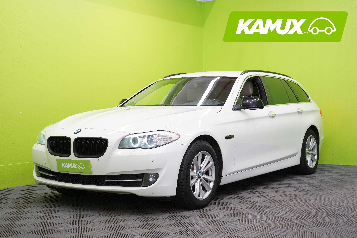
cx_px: 178
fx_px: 506
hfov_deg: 38.9
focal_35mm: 51
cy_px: 119
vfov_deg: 26.5
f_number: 5
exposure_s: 1/40
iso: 400
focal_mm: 51
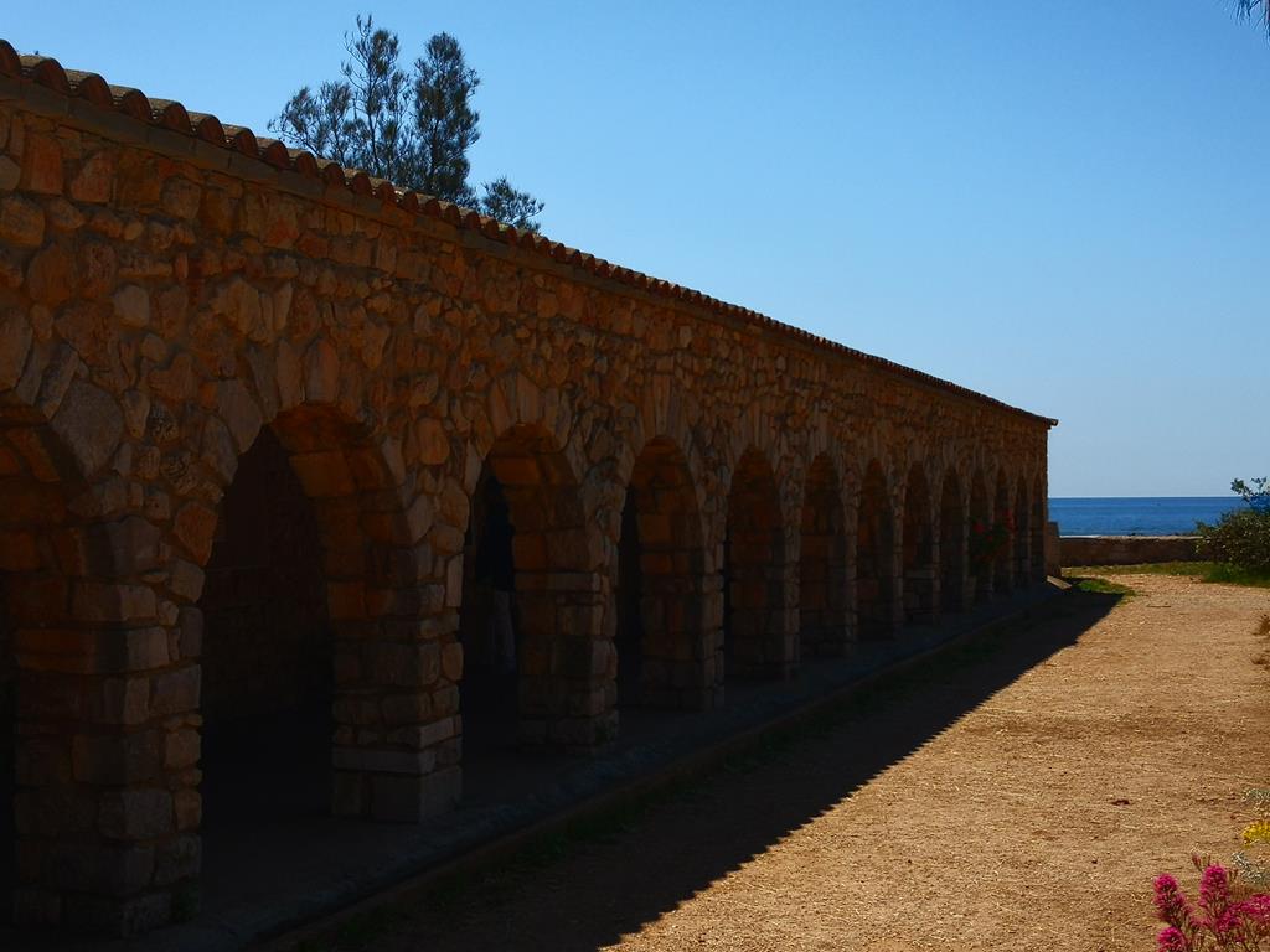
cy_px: 476
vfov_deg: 29.7
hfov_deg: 38.9
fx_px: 1798
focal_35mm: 49
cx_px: 635
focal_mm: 3.95
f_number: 1.6
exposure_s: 1/2907
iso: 50
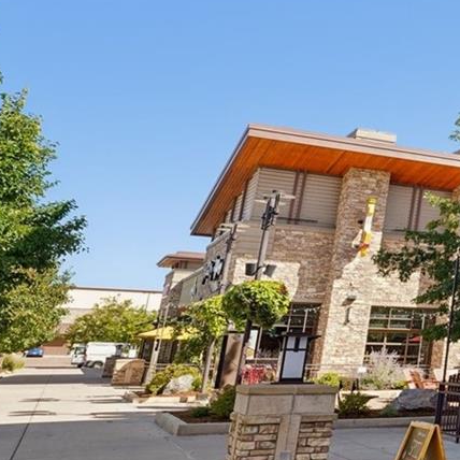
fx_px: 817
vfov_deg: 31.0
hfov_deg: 21.6
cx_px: 809
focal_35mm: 54
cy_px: 128
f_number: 8
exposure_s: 1/80
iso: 100
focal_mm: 17.1
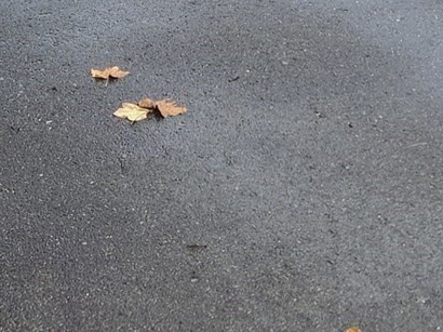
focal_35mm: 115
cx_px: 258
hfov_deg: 17.1
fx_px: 1471
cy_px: -204
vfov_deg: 12.1
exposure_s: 1/180
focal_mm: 5.4
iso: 32
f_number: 1.8
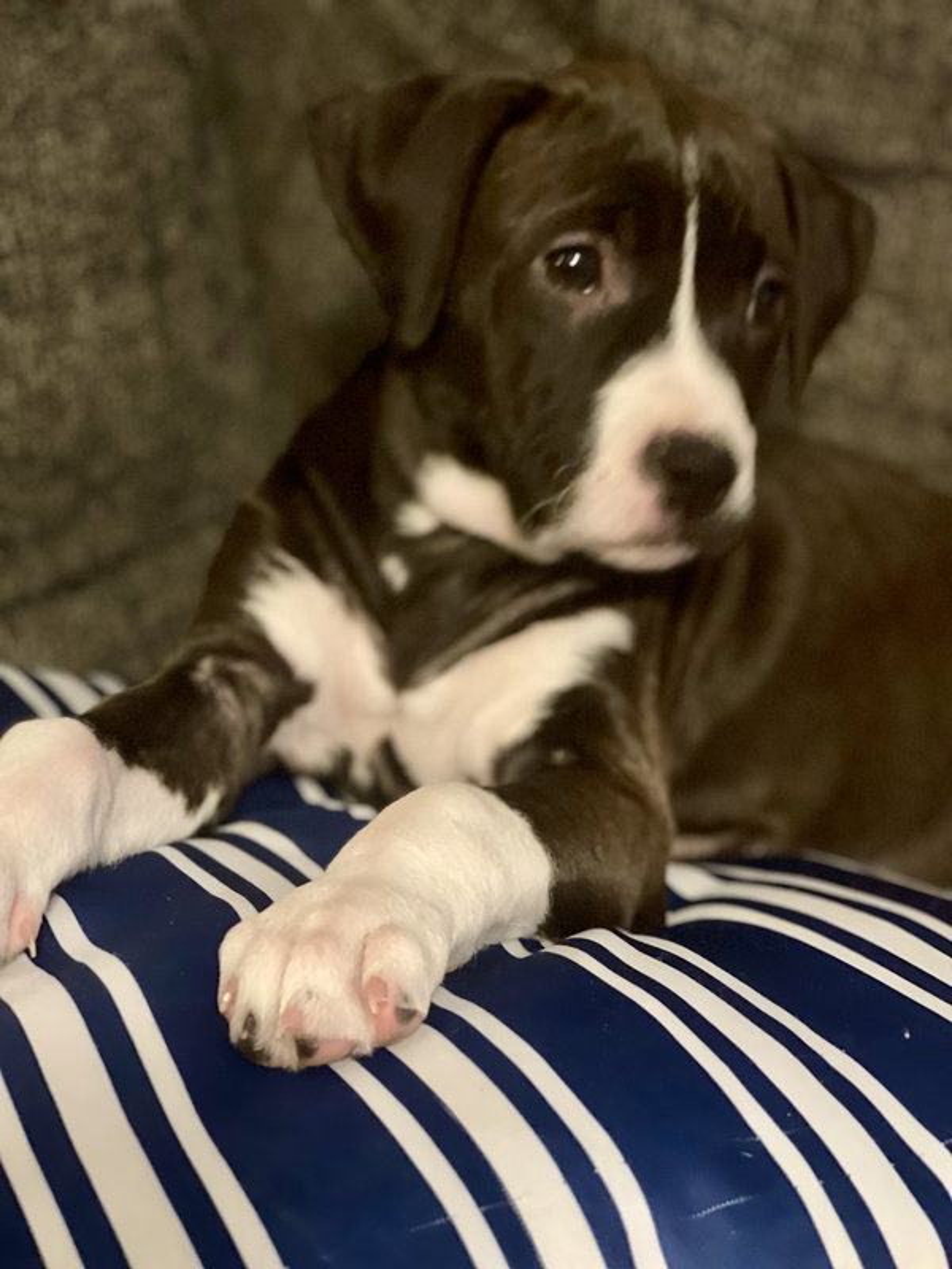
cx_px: 476
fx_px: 2347
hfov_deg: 22.9
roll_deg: +0.8
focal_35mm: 64
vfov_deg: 30.3
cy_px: 634
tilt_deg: -30.0
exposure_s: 1/15
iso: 640
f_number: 2.2
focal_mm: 7.5
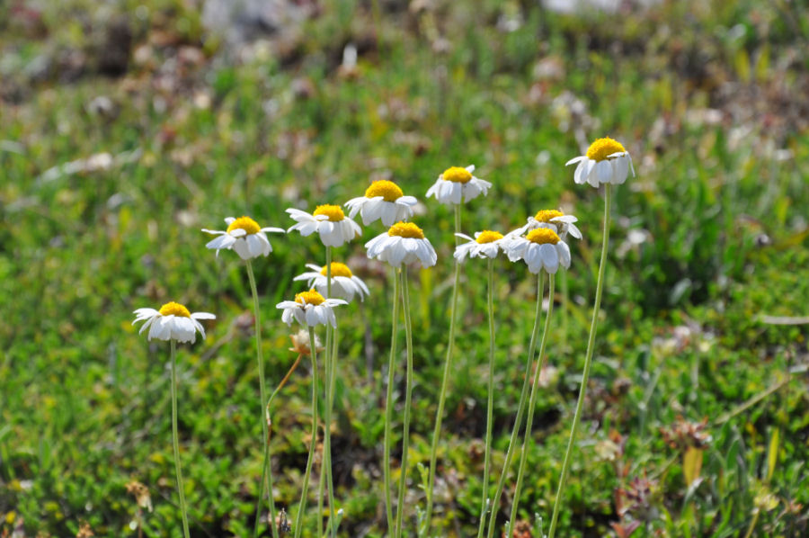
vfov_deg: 8.7
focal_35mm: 158
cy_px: 269
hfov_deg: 13.1
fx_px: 3535
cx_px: 404
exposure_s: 1/320
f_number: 9
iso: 200
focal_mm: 105
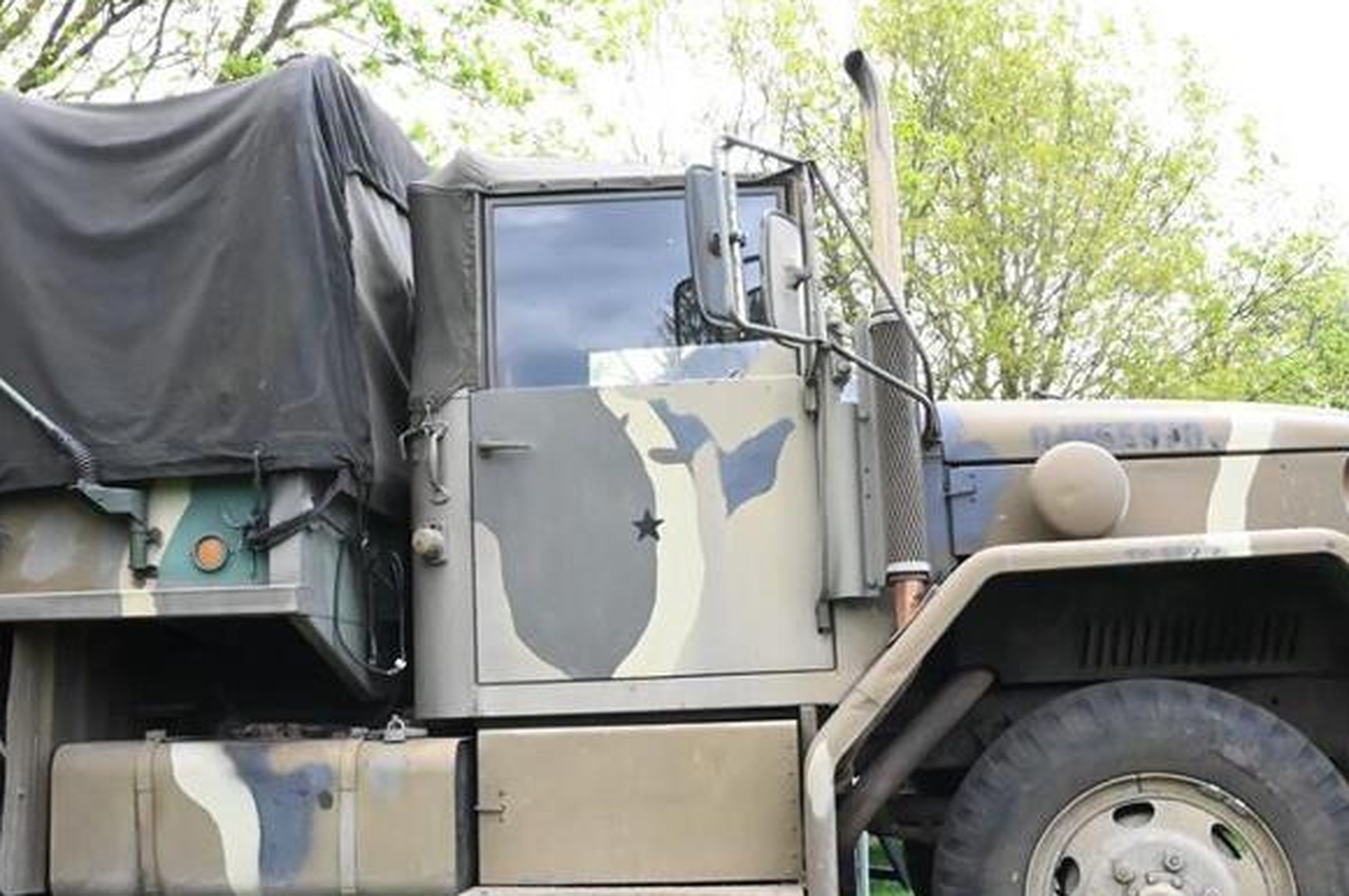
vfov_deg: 32.6
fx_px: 1535
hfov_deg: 47.3
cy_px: 463
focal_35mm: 41
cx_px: 573
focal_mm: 24
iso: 12800
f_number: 14
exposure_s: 1/800
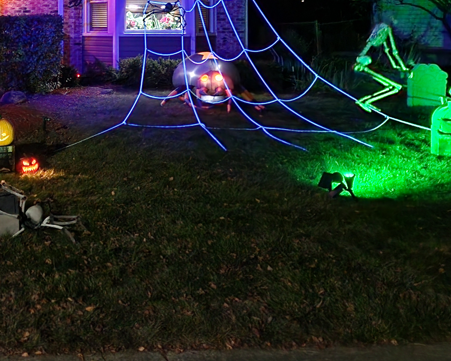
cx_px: 24
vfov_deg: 30.6
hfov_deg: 36.4
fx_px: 627
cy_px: 32
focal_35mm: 47
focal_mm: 5.4
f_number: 1.8
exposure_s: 1/10
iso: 1000
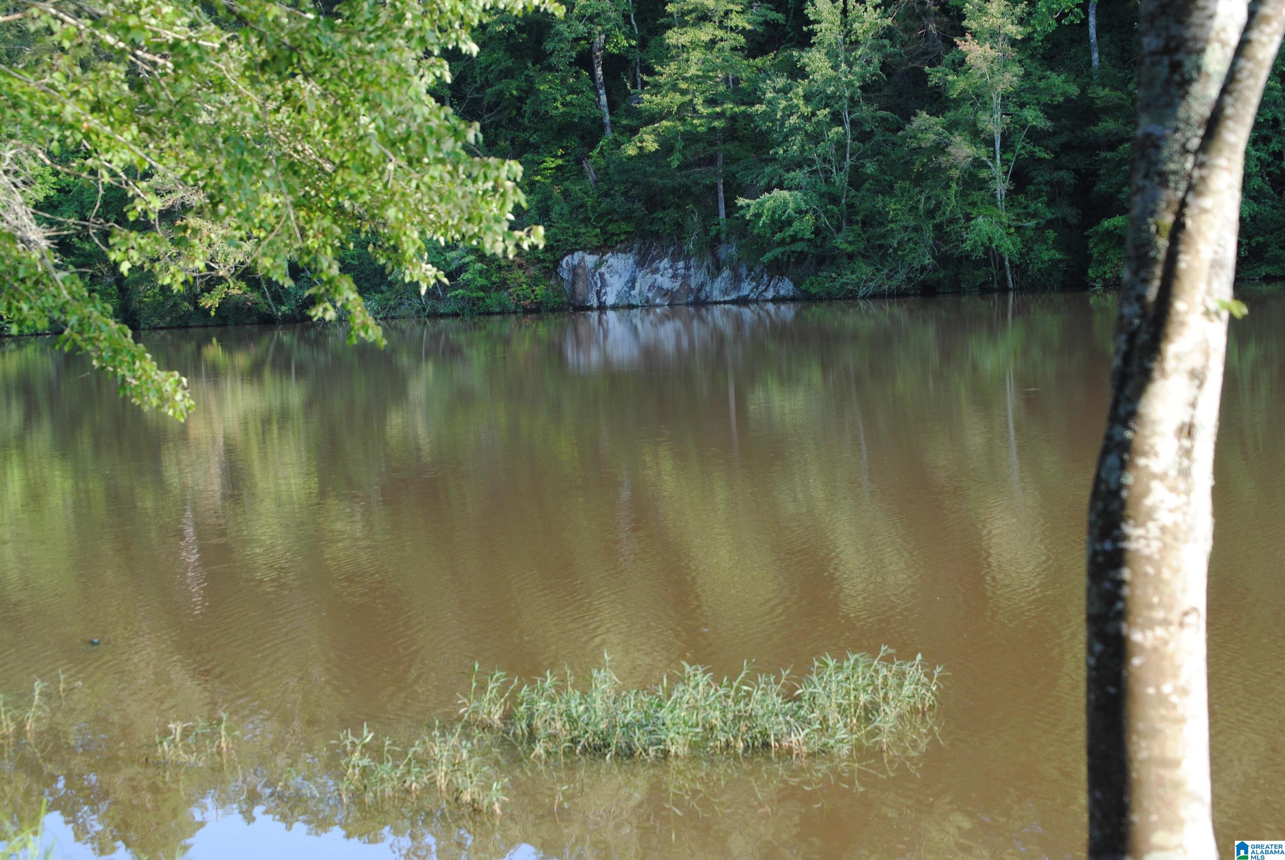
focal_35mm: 82
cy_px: 430
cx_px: 642
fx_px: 2948
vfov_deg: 16.6
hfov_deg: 24.6
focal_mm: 55
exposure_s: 1/125
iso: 180
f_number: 5.6
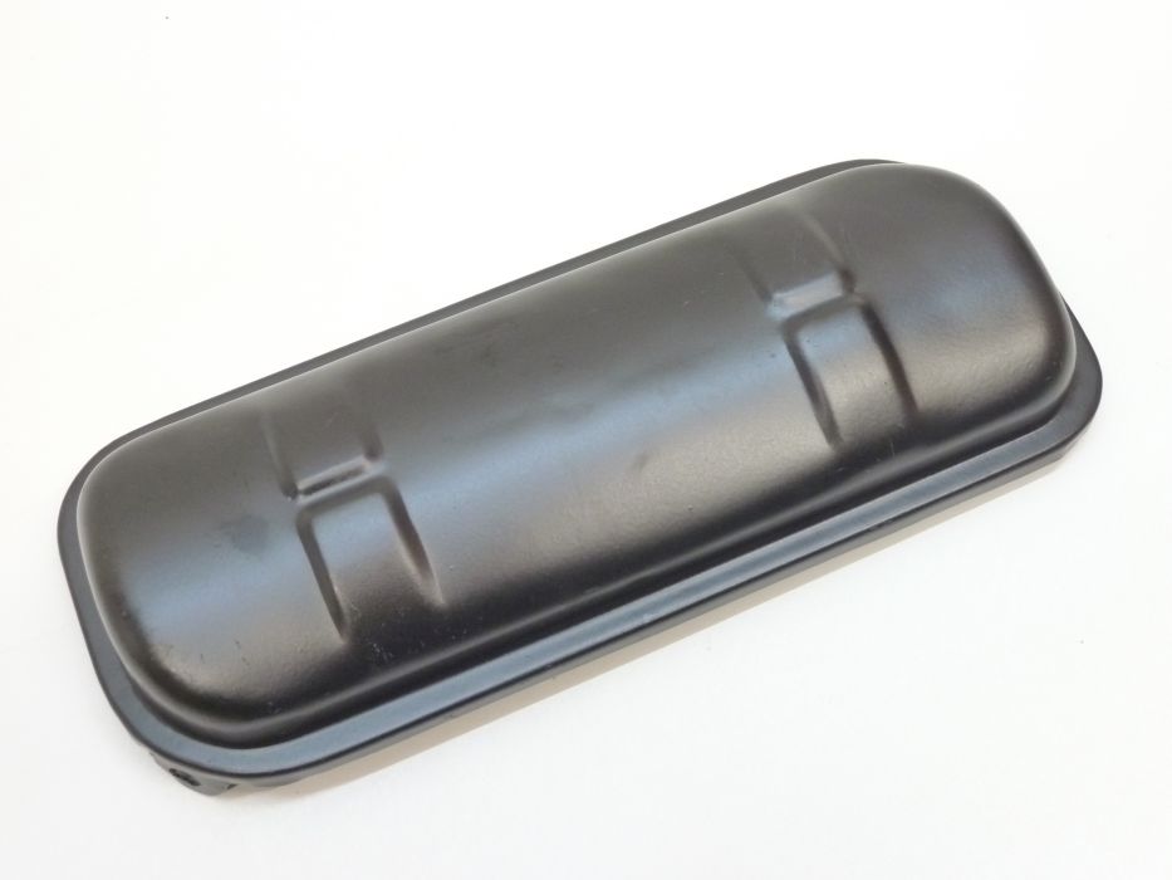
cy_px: 440
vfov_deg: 32.9
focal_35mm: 44
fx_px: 1490
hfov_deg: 42.9
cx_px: 586
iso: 400
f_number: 3.7
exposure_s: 1/10
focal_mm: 7.3
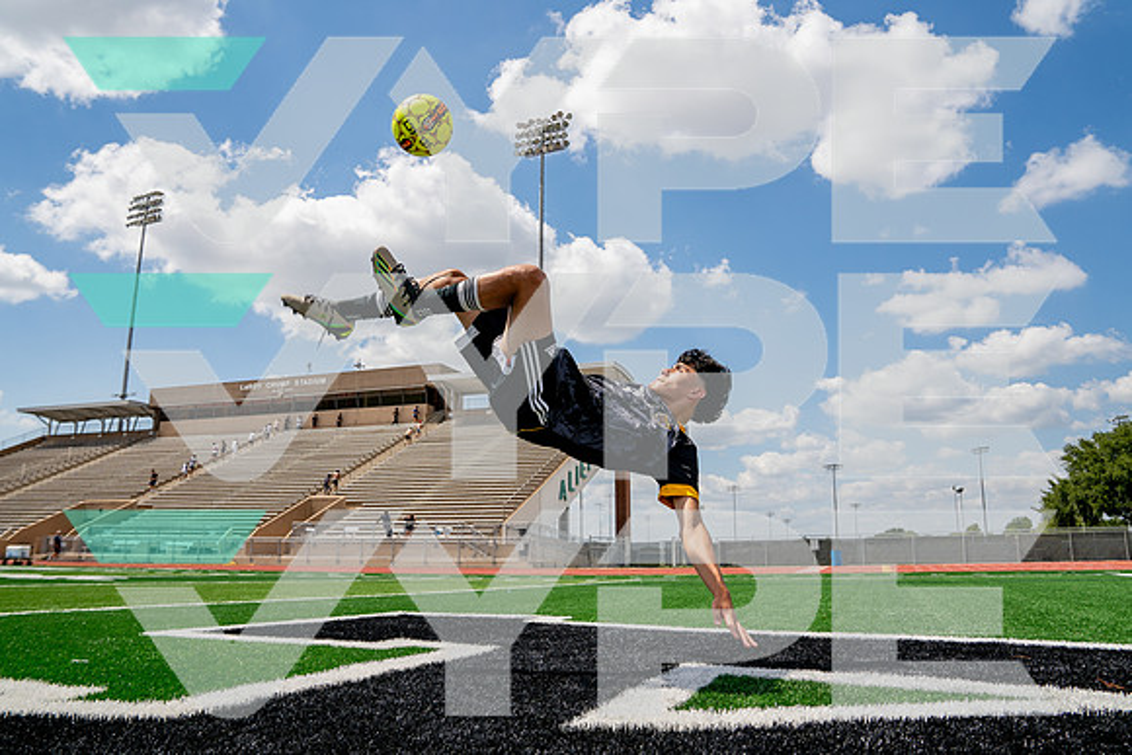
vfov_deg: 49.2
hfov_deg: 68.9
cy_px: 374
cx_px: 568
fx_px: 825
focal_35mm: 26
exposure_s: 1/1250
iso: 100
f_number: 5.6
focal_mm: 24
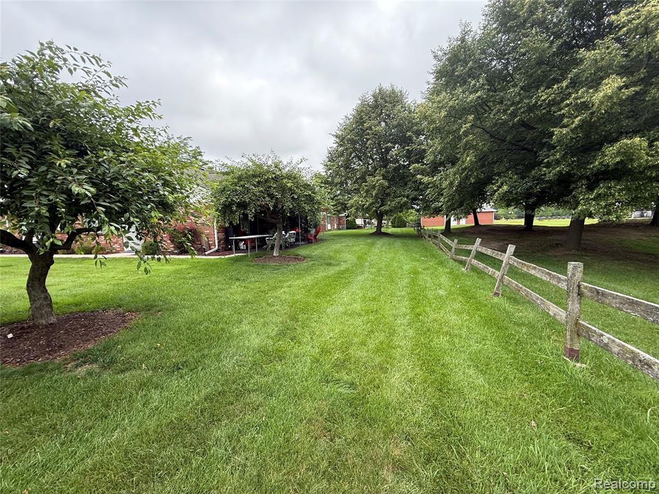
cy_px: 247
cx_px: 330
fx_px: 267
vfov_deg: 85.7
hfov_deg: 102.1
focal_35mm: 14
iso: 64
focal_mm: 2.22
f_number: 2.2
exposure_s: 1/368
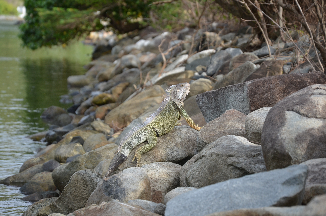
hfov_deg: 13.1
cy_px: 108
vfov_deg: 8.7
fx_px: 1423
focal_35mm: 158
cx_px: 163
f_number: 5.6
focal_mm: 105
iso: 400
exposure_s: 1/400
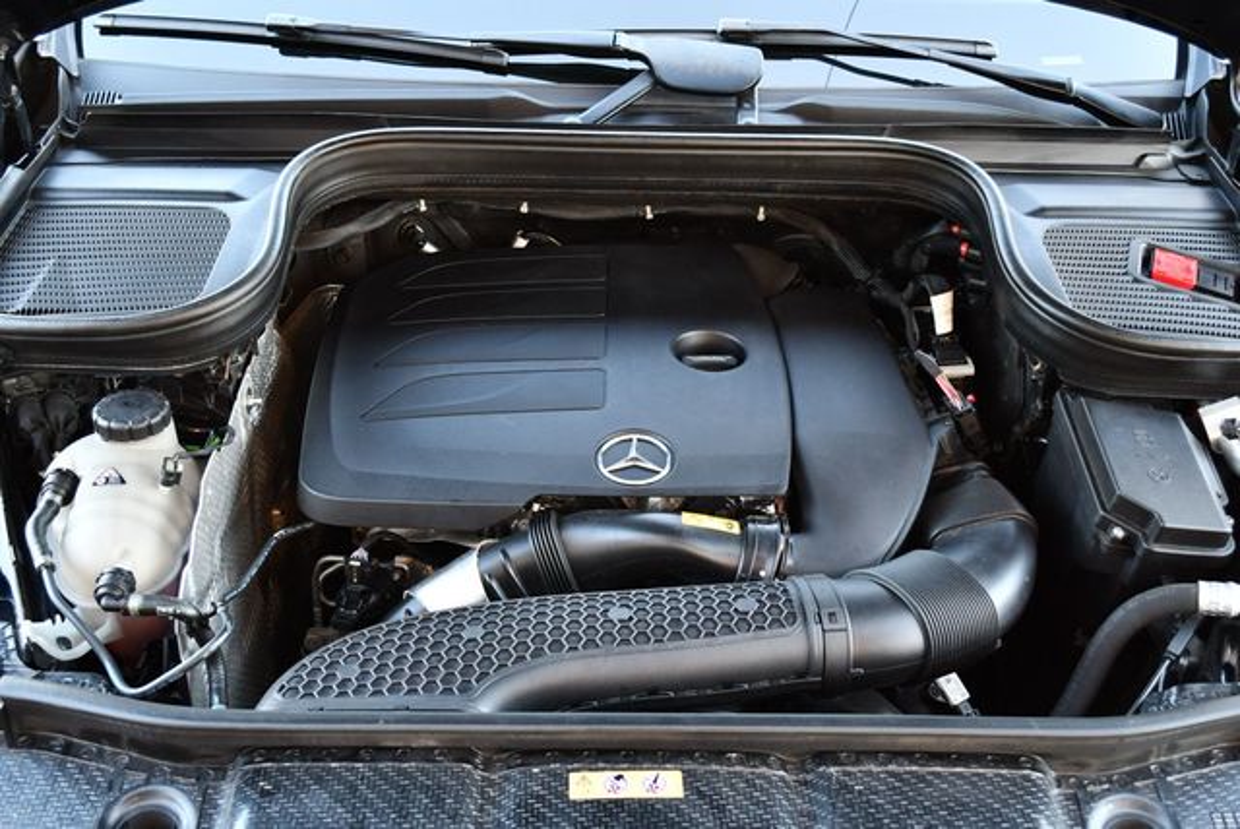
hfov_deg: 44.5
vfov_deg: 30.6
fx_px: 1517
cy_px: 414
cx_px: 620
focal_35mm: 44
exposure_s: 1/125
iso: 900
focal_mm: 22
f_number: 3.8
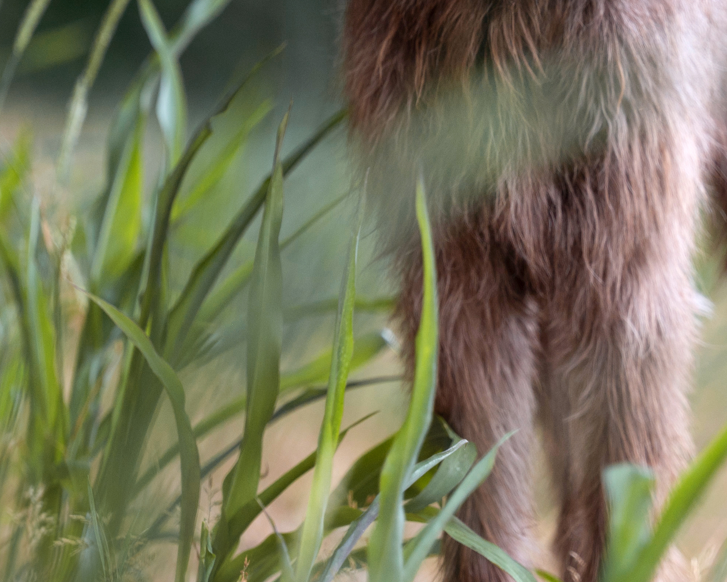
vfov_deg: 3.5
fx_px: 9553
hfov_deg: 4.4
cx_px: 738
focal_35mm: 444
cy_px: 111
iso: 560
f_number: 2.8
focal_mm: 155
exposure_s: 1/320
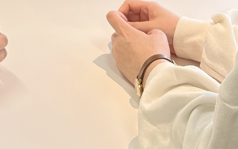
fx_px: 830
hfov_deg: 16.1
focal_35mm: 128
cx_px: 30
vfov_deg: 9.5
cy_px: -168
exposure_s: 1/120
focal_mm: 5.1
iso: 32
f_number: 1.6
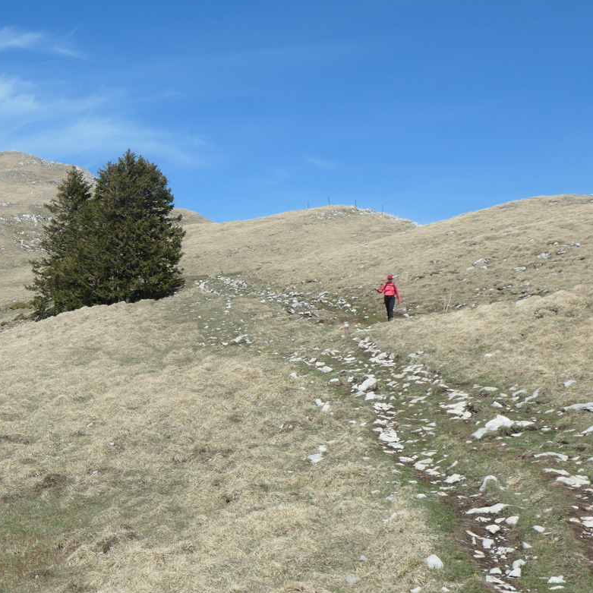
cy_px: 276
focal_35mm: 62
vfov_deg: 27.7
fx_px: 1202
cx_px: 27
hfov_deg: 26.5
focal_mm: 14
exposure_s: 1/1000
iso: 200
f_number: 6.3
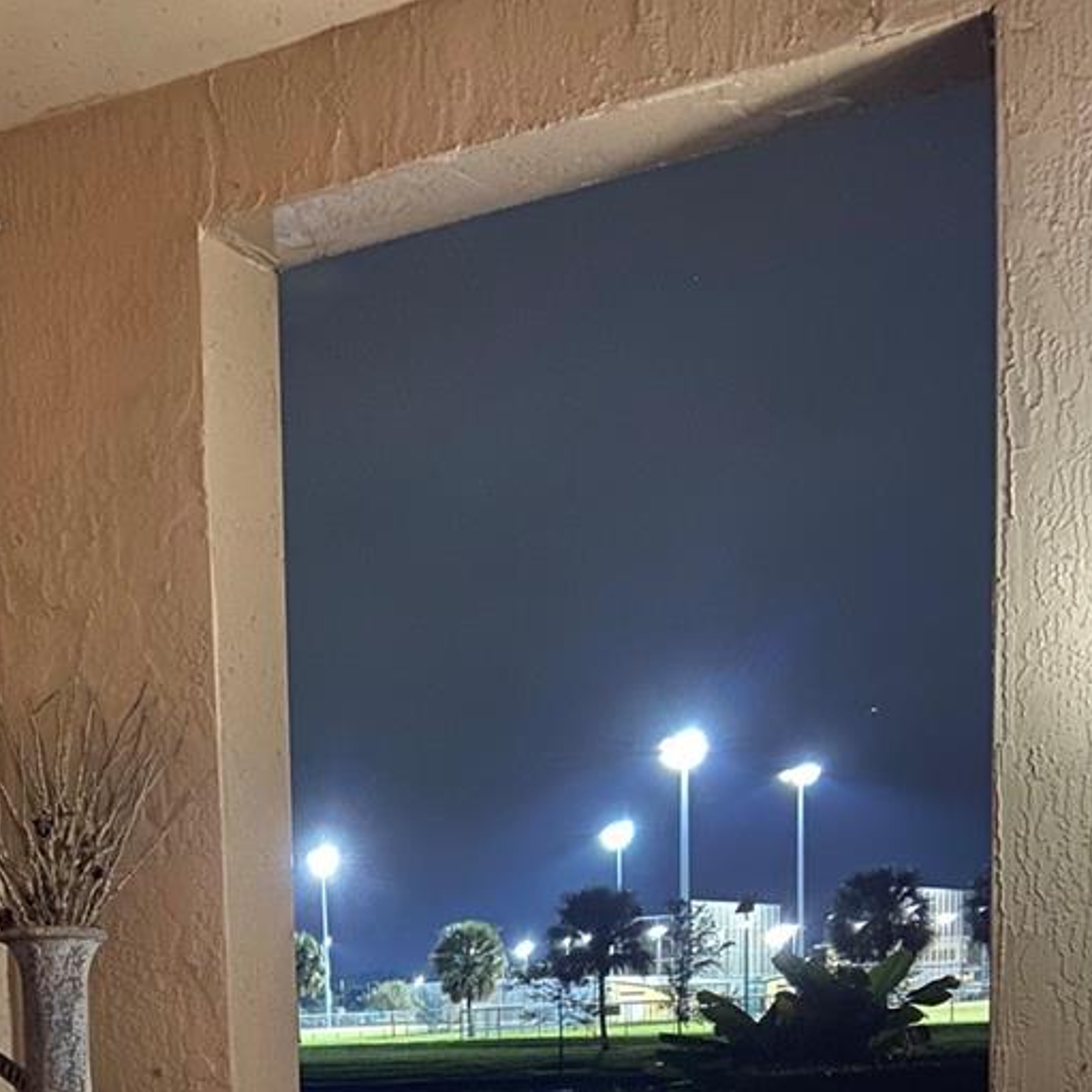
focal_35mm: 54
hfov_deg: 30.9
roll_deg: +2.5
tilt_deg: -7.0
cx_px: 227
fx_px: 1927
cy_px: 1248
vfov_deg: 28.3
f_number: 1.8
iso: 400
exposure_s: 1/9
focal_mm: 4.25
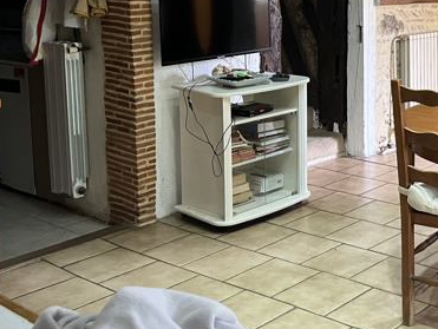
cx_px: 464
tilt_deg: -4.5
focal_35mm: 56
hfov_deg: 31.1
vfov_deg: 25.2
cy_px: 19
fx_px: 709
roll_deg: +0.7
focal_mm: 5.1
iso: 400
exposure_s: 1/50
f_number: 1.6
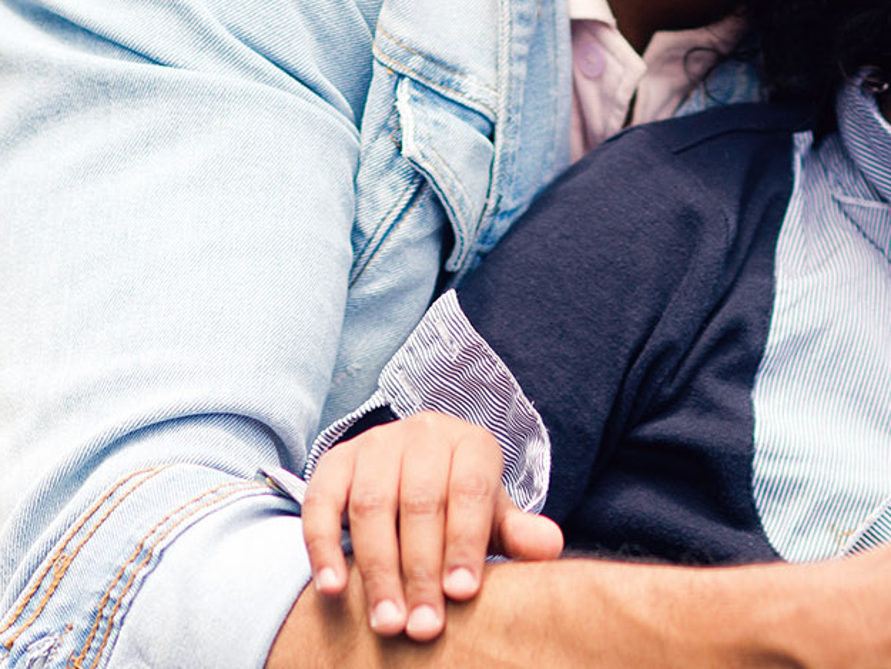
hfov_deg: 6.6
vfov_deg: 4.9
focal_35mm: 301
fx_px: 7749
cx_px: 604
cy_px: 126
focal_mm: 85
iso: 125
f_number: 2.8
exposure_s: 1/800
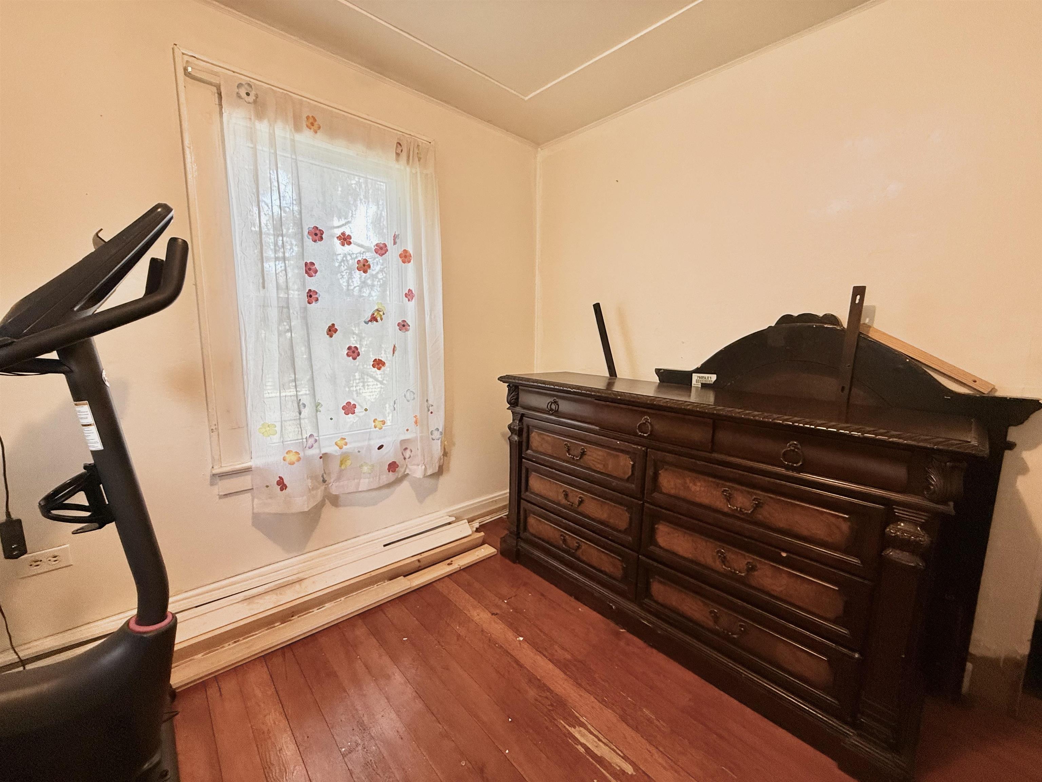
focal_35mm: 14
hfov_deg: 102.1
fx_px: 421
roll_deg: -0.7
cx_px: 521
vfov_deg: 85.7
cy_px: 391
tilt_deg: -7.4
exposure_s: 1/60
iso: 320
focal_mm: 2.22
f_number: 2.2
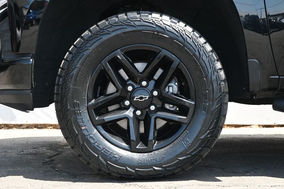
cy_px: 94
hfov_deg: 30.5
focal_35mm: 66
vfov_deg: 20.6
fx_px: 520
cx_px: 142
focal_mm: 44
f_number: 6
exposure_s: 1/160
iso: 400
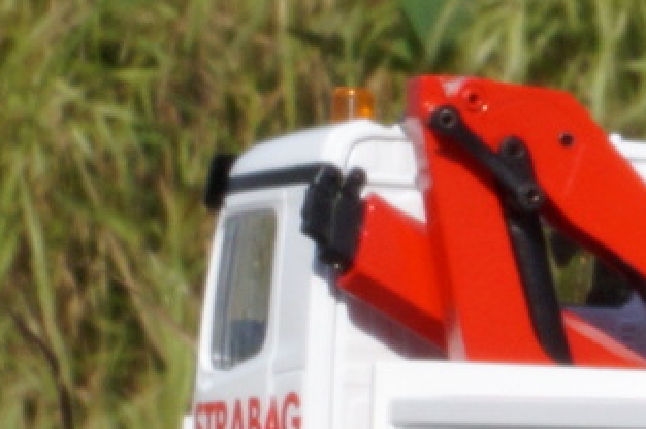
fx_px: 5163
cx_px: 1973
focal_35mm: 288
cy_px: 574
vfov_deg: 4.7
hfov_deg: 6.5
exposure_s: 1/60
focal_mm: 30
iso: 320
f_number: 29
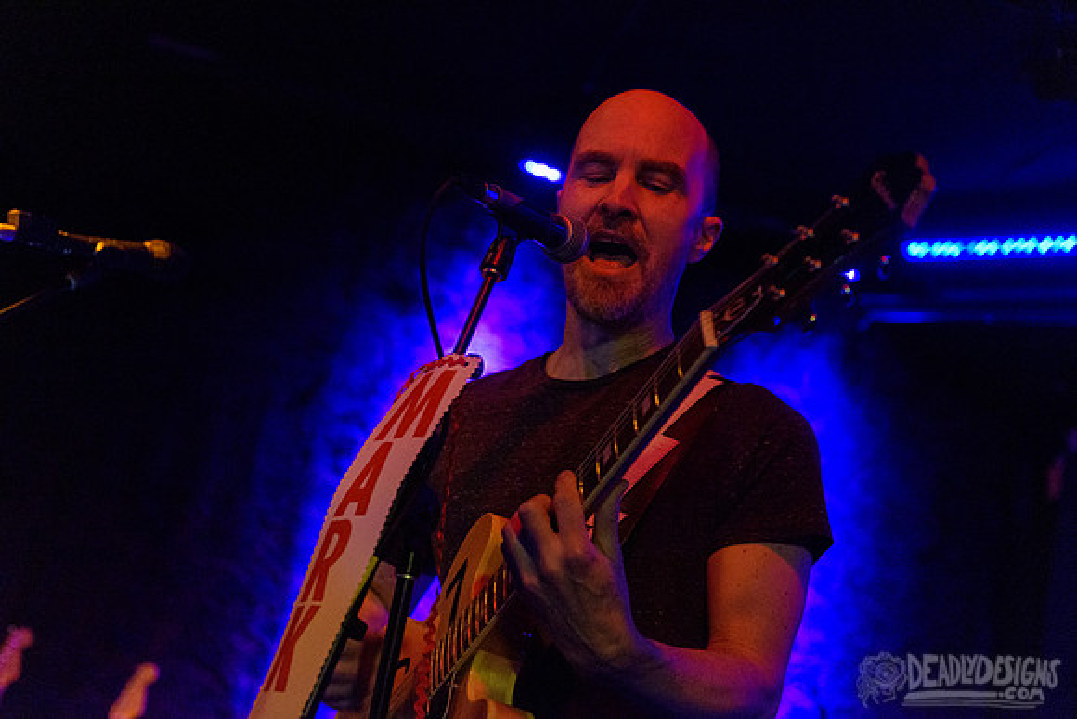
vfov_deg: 24.6
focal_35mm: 55
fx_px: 1646
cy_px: 360
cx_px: 538
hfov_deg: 36.2
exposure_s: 1/100
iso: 4000
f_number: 3.2
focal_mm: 55
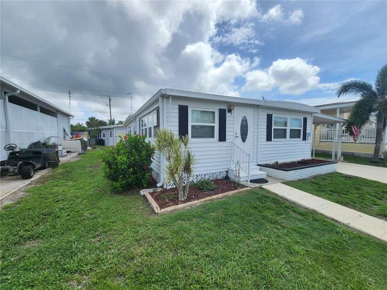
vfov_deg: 89.9
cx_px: 194
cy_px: 145
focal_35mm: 13
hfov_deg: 106.2
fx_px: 145
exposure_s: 1/2450
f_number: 2.2
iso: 50
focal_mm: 2.2
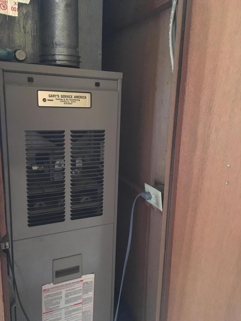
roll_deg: -1.4
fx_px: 269
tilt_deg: -12.9
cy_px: 160
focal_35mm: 29
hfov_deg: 48.2
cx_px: 120
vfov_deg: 61.7
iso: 1000
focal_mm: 4.15
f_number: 2.2
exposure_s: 1/15
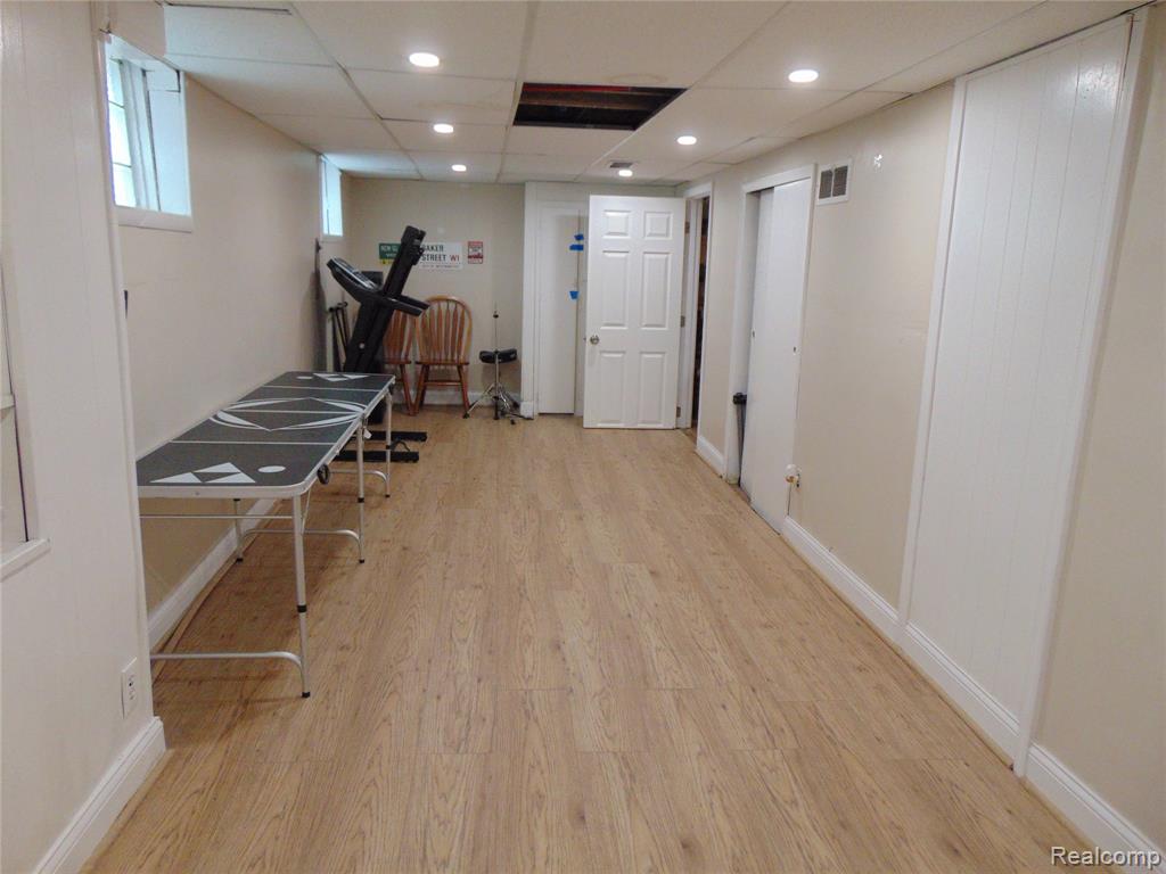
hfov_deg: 69.4
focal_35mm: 25
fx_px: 842
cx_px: 583
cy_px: 437
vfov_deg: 54.9
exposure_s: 1/60
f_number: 3
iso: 250
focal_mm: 4.5
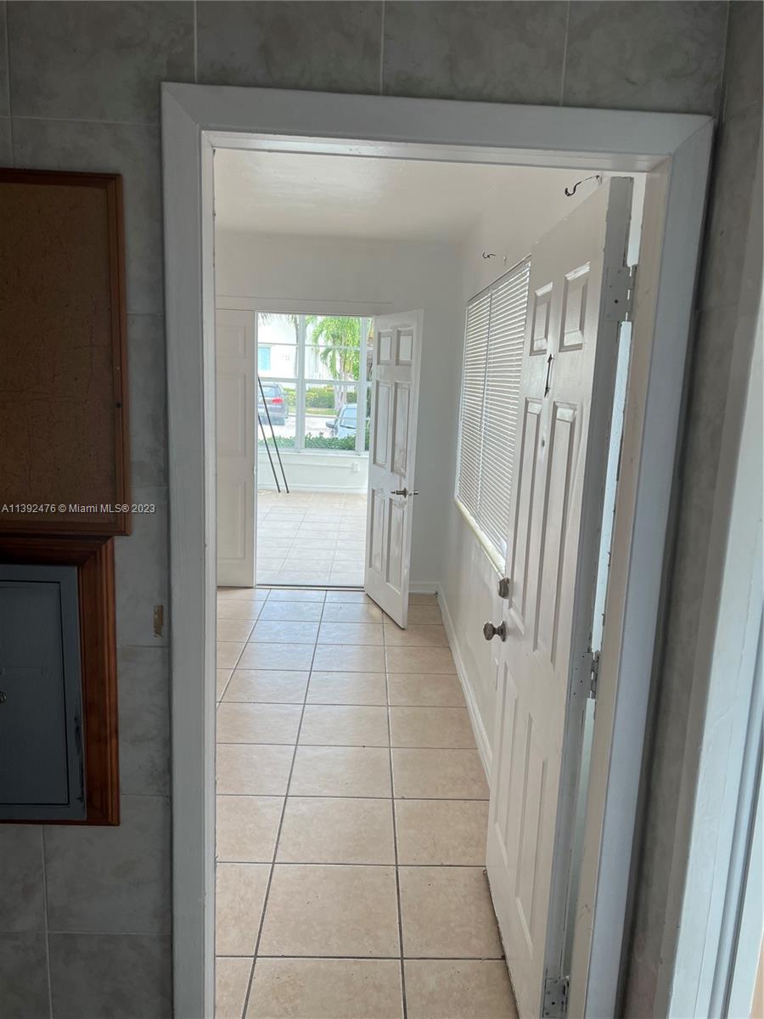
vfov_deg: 67.3
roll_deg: -2.1
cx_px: 382
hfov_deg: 53.1
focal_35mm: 26
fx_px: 765
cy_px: 510
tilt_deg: -7.8
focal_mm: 5.7
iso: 40
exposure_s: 1/160
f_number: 1.5
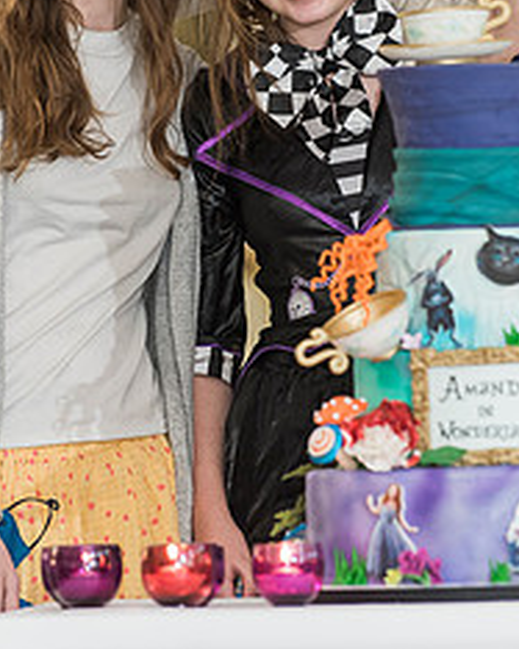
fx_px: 9338
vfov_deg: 4.0
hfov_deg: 3.2
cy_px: 131
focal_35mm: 486
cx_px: 281
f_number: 4
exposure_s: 1/160
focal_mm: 200
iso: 1000
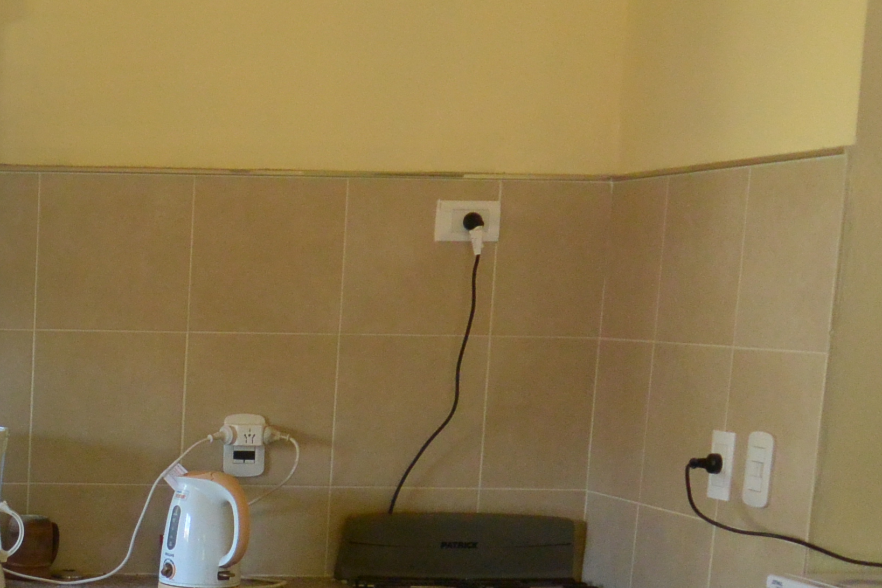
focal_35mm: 76
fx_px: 1862
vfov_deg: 17.3
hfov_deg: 23.3
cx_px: -292
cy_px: 651
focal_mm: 10
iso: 400
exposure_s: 1/100
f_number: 3.5
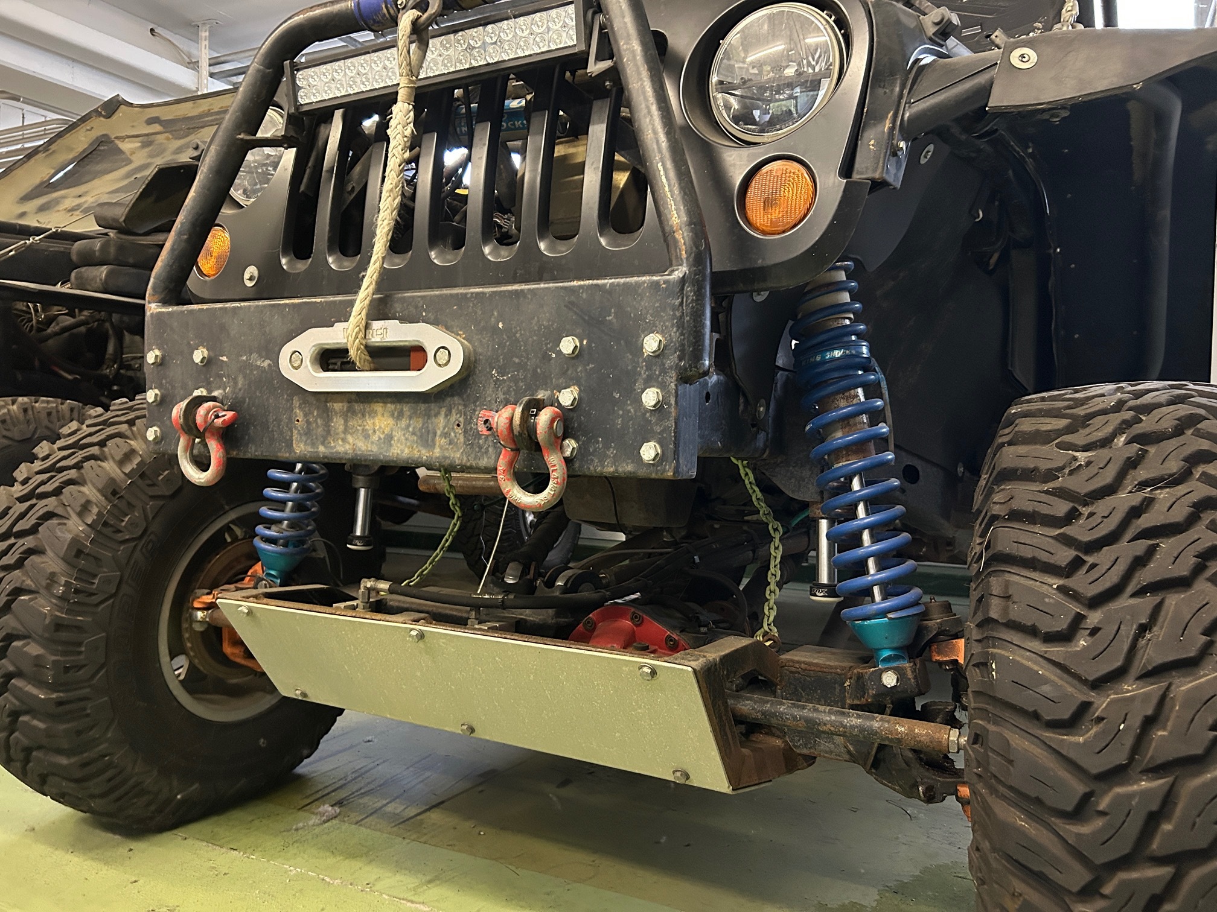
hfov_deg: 67.3
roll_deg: +0.0
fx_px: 914
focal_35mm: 26
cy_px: 456
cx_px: 608
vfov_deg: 53.1
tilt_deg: -2.0
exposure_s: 1/33
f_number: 1.5
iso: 640
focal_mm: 5.7
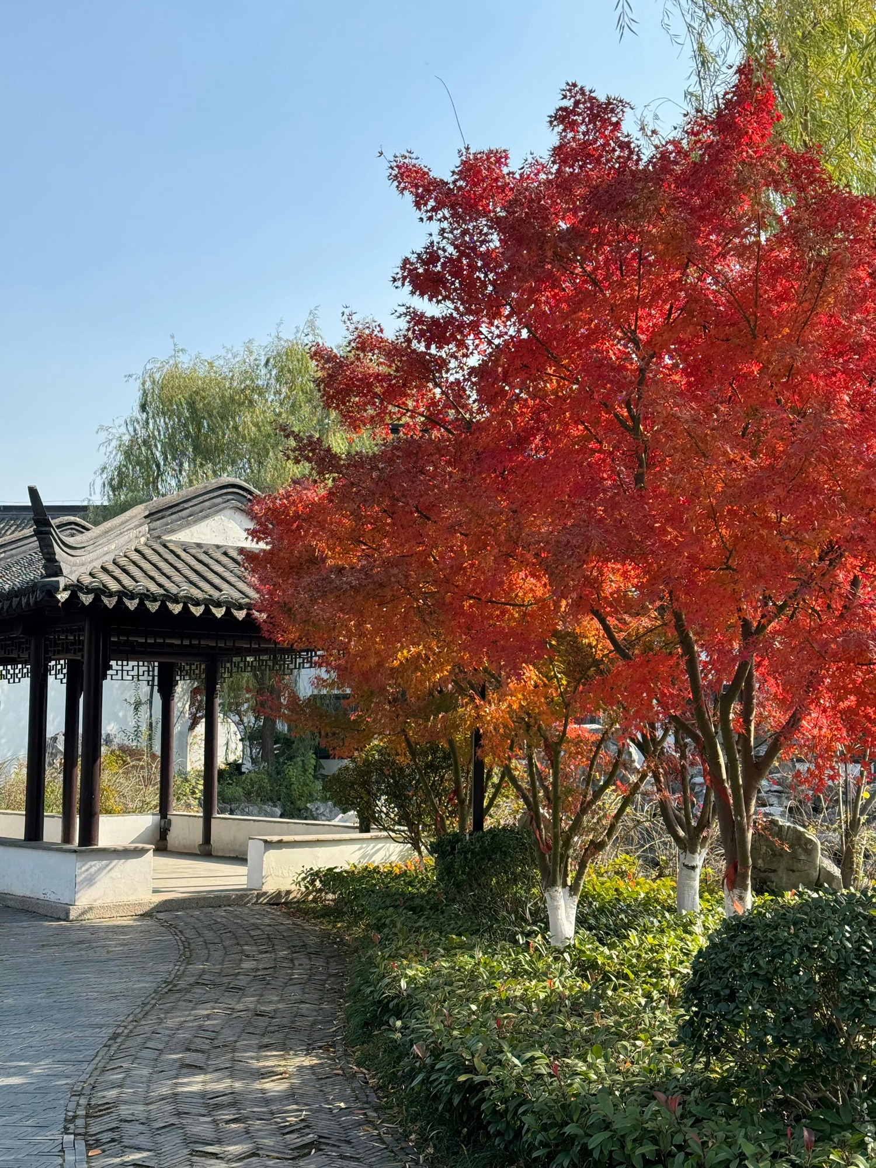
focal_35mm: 48
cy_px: 584
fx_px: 1620
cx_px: 438
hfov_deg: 30.3
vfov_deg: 39.7
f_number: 1.78
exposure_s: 1/1923
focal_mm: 6.86
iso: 64
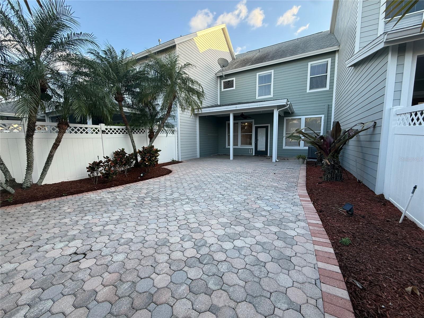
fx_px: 171
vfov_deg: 85.7
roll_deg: -0.1
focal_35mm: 14
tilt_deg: -7.4
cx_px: 212
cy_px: 159
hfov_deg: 102.1
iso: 50
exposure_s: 1/188
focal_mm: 2.22
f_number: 2.2
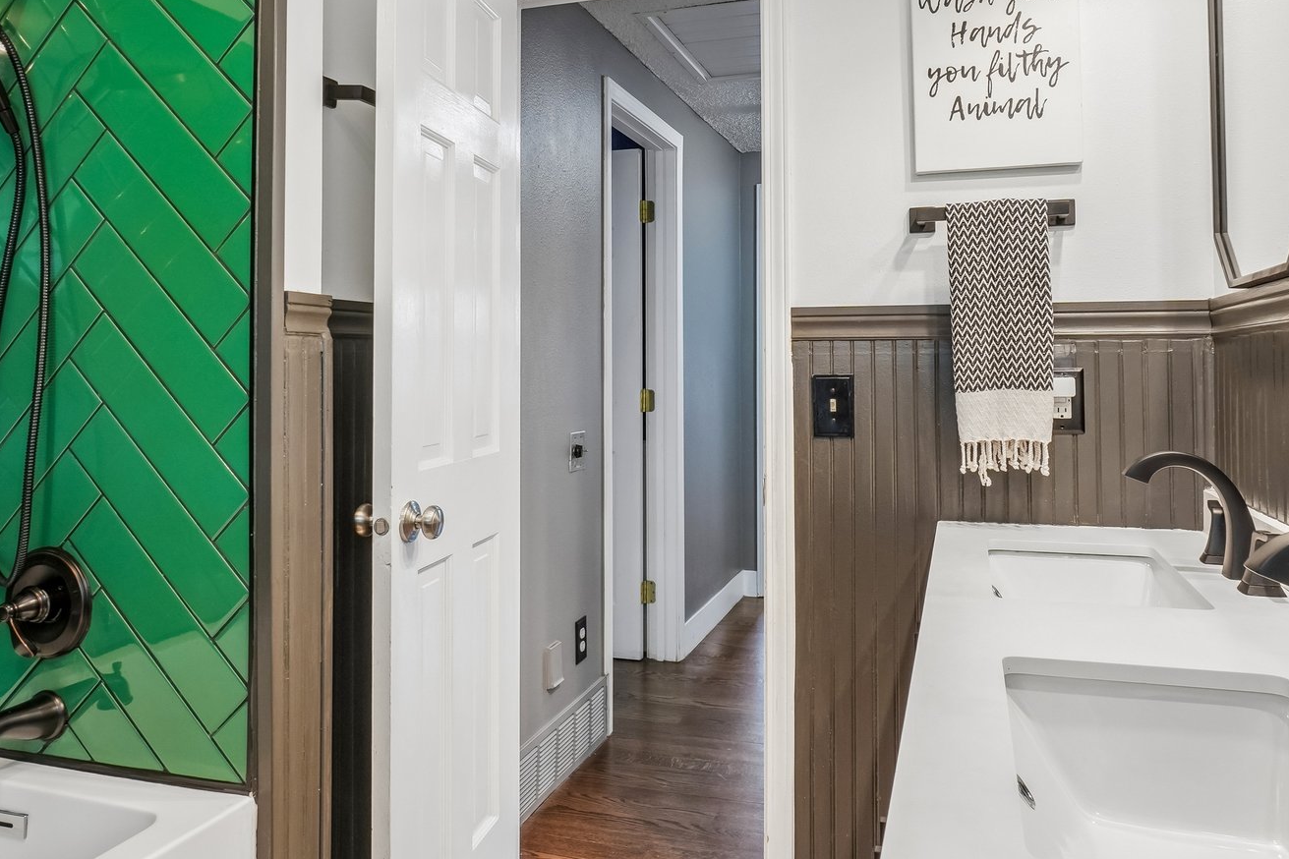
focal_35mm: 26
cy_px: 351
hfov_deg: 69.8
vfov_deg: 49.7
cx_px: 659
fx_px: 923
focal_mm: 11
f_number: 8
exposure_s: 1/6
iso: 400
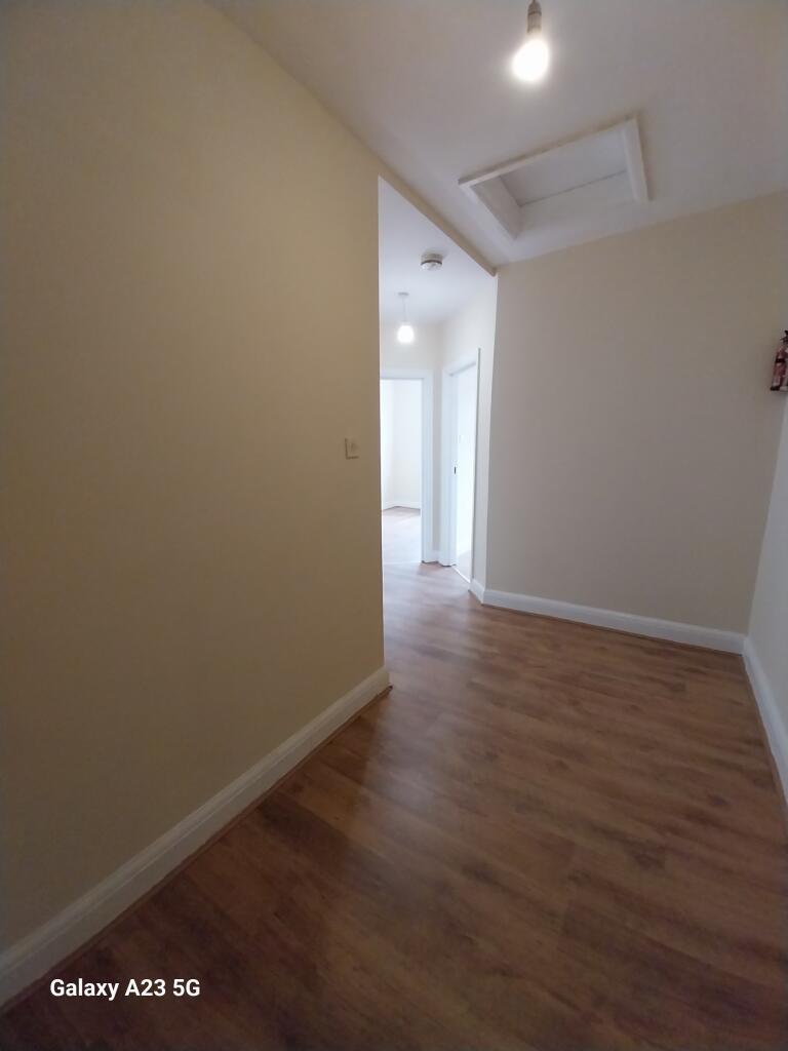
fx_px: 395
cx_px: 394
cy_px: 526
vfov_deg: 106.2
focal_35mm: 13
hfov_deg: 89.9
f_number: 2.2
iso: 200
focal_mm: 1.13
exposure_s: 1/50
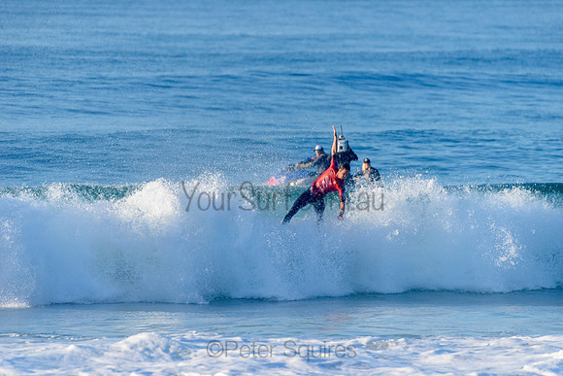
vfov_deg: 2.8
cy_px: 188
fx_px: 7822
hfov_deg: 4.1
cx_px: 282
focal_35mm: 500
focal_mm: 500
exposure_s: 1/2000
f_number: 5.6
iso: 360
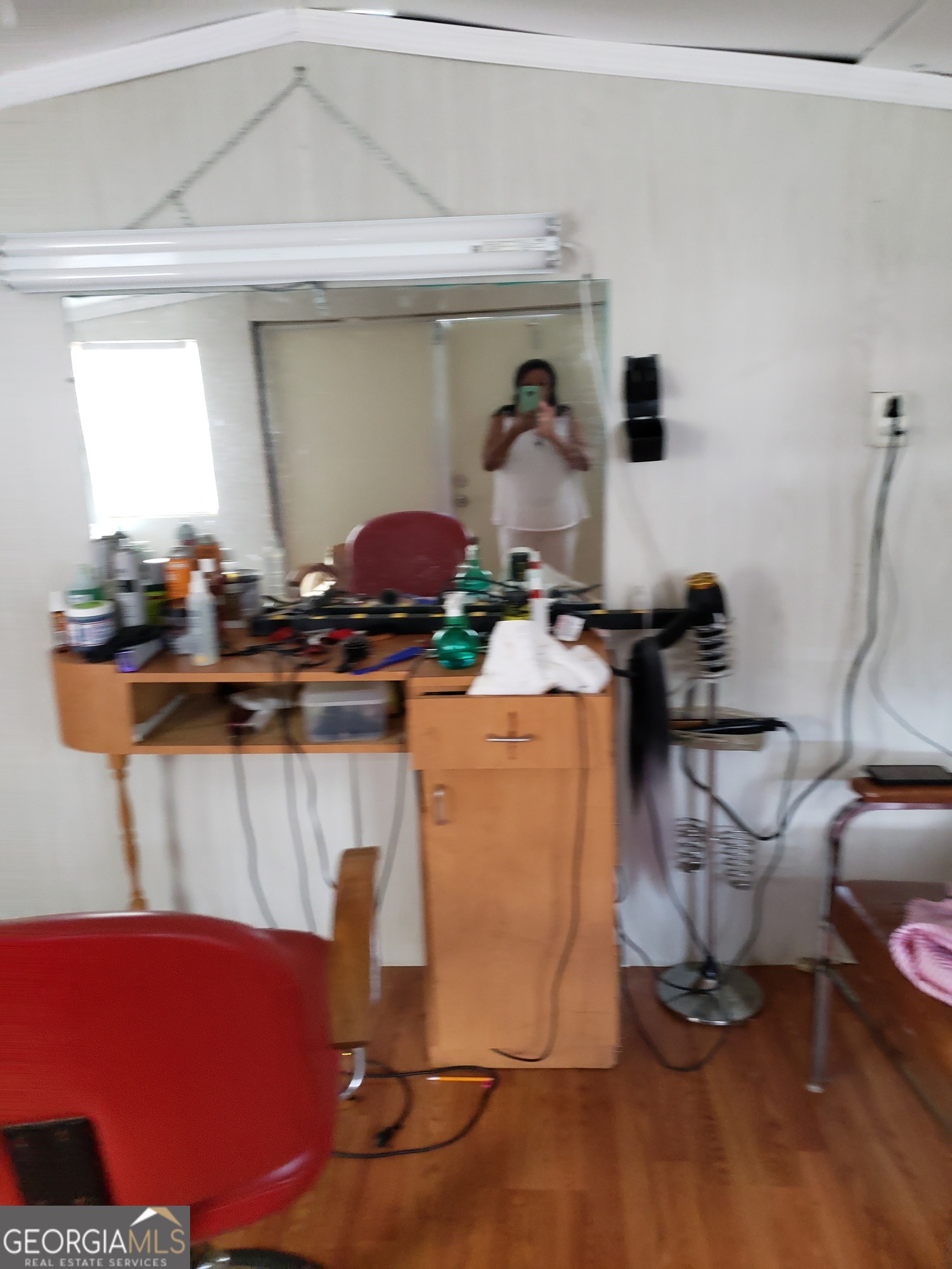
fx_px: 953
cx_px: 476
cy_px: 634
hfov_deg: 53.1
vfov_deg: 67.3
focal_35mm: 26
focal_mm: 4.3
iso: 800
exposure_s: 1/60
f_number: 1.5
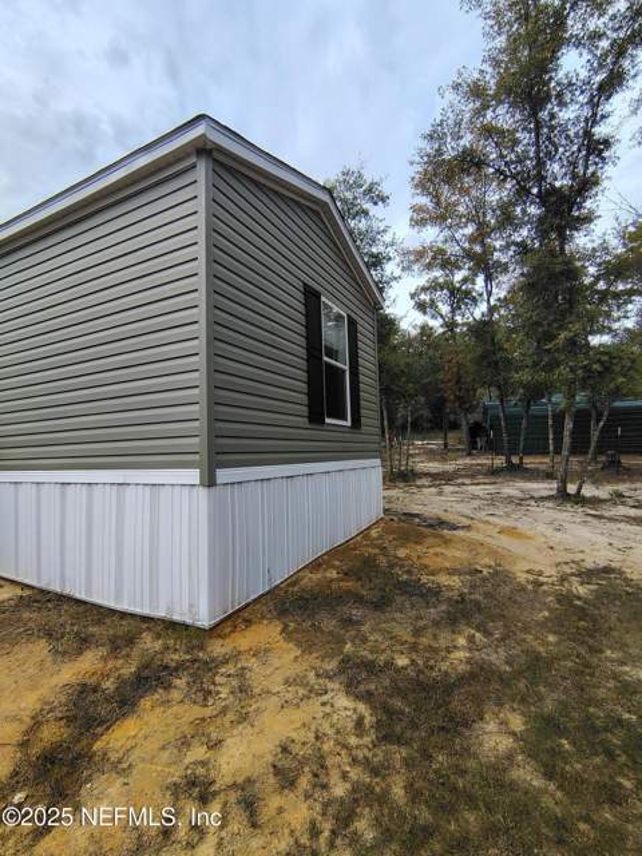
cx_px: 321
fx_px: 396
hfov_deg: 78.1
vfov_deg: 94.5
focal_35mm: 16
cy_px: 428
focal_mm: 2.13
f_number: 2.2
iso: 120
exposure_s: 1/748
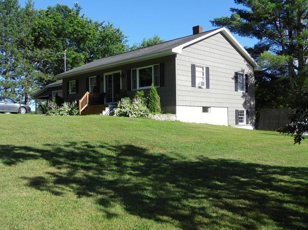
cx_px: 156
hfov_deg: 50.2
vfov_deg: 38.6
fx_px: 329
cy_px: 114
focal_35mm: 37
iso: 100
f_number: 4
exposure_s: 1/640
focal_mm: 6.4
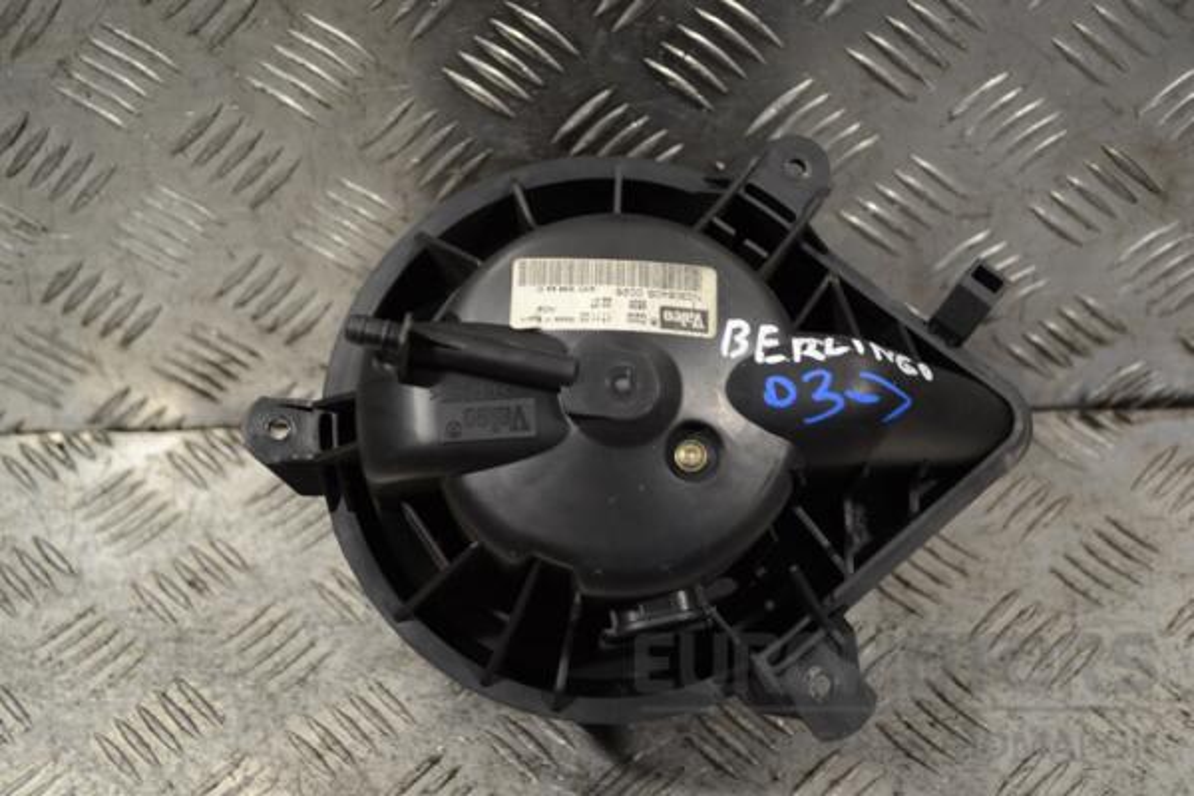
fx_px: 1741
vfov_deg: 25.8
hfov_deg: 37.9
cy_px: 398
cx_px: 597
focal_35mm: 52
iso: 125
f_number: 5
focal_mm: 35
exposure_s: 1/30
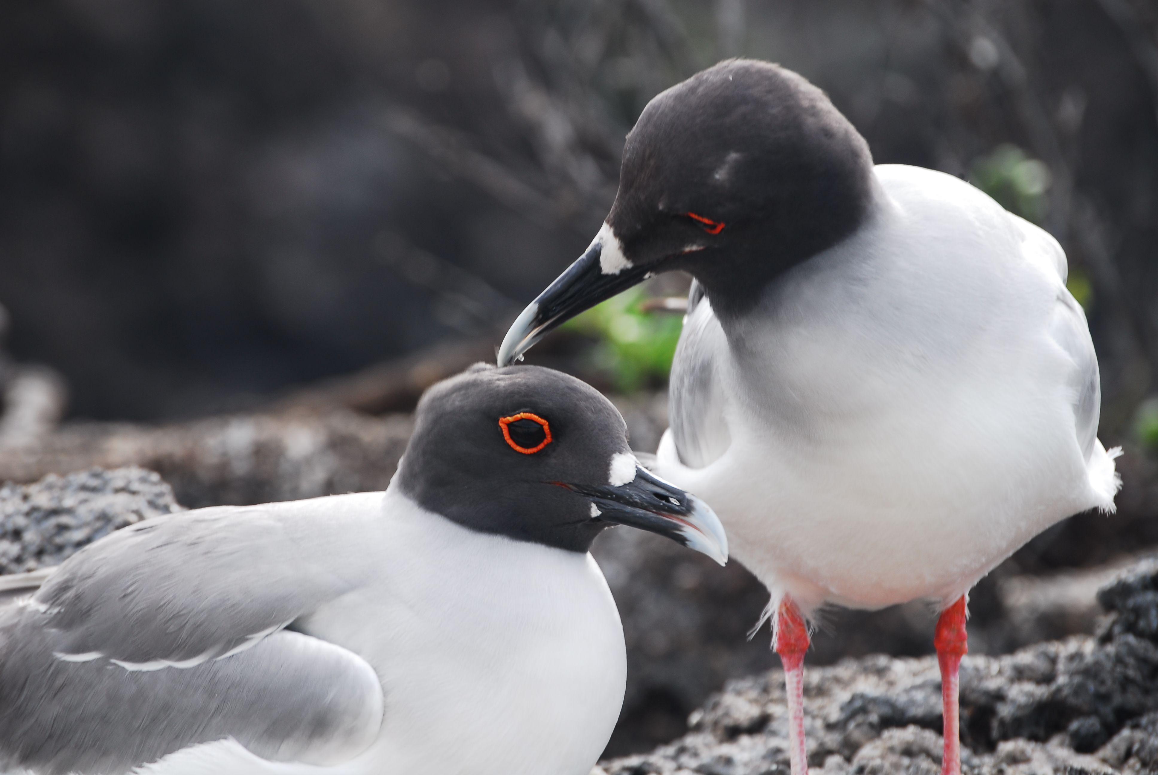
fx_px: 7005
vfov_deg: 6.3
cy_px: 388
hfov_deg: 9.5
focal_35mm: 218
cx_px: 579
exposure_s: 1/100
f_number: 9
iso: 125
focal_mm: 145
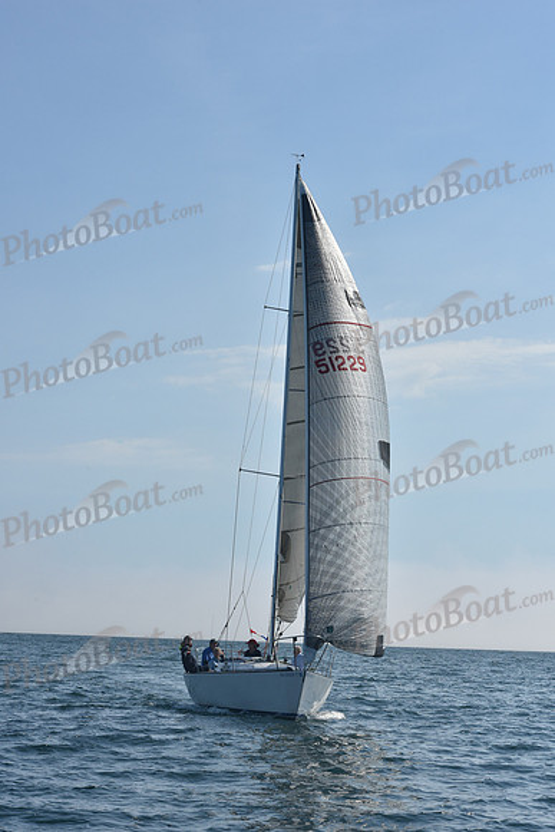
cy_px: 416
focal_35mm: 70
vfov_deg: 28.8
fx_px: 1618
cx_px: 278
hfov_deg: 19.5
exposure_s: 1/1000
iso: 320
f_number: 11
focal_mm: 70
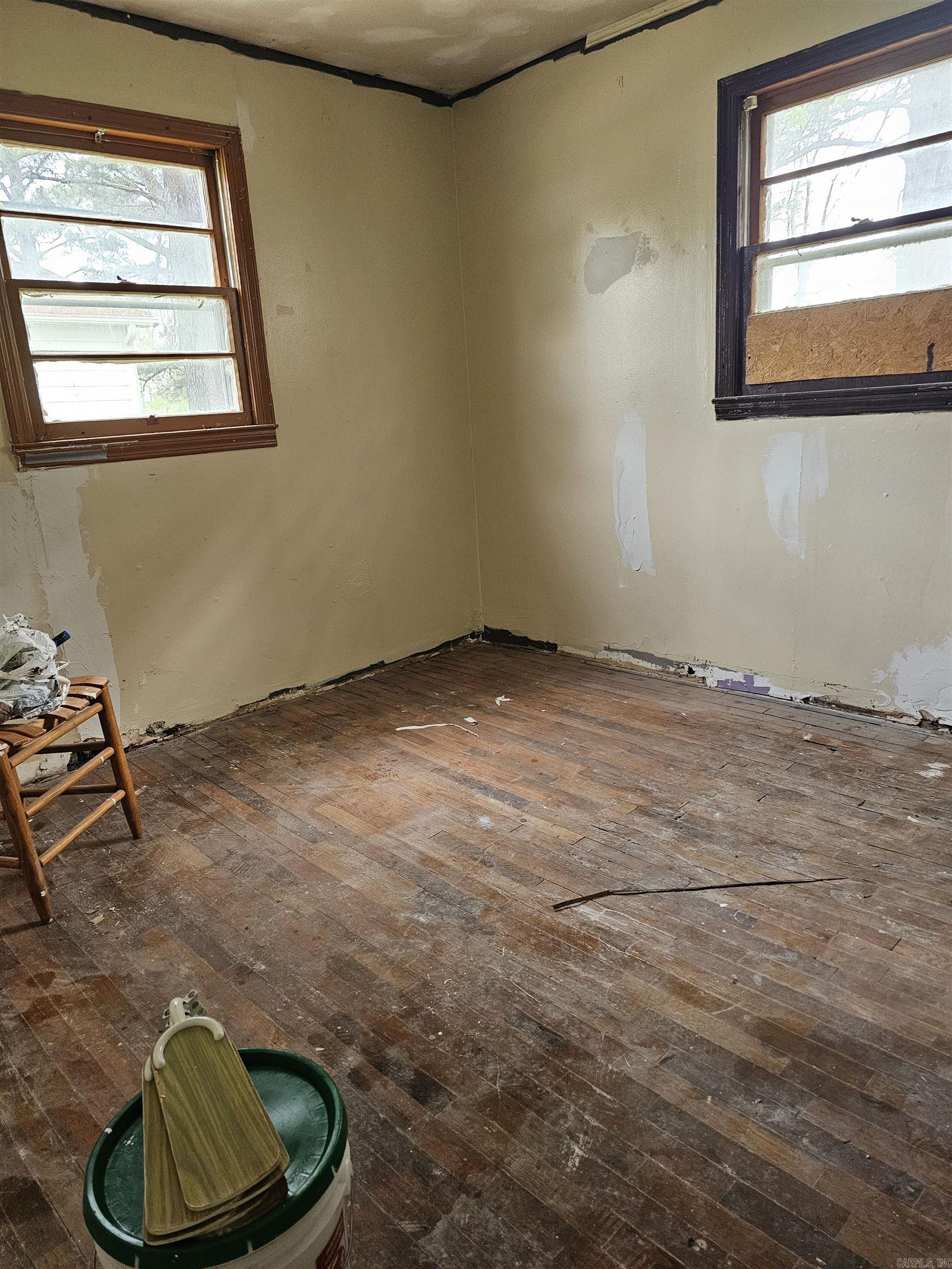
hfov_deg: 58.9
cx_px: 476
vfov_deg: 73.9
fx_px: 843
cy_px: 634
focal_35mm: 23
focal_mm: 6.3
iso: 500
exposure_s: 1/170
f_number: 1.7
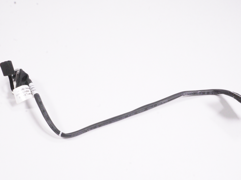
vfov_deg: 27.2
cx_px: 122
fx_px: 373
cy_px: 100
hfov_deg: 35.8
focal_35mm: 54
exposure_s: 1/250
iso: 10000
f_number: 22
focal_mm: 29
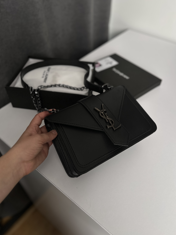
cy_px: 114
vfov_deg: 69.4
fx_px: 169
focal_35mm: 25
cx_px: 88
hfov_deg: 54.9
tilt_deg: -45.4
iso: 64
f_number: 1.78
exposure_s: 1/121
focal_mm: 6.86
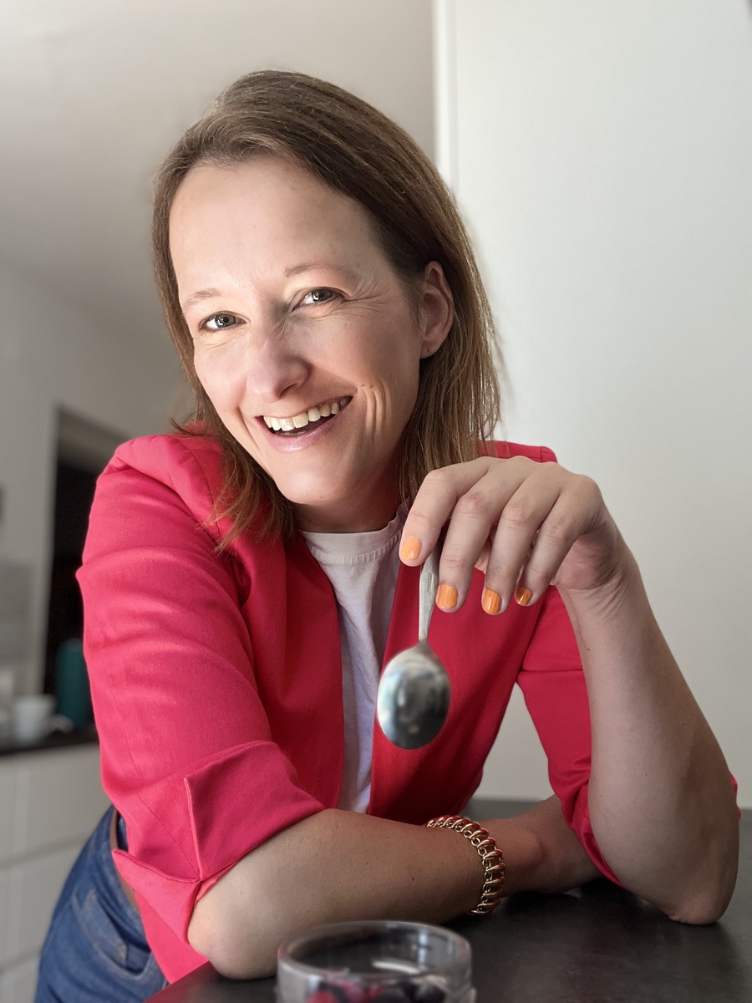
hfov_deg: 46.8
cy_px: 502
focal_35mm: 30
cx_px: 376
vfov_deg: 60.0
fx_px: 869
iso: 100
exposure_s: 1/91
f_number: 2.2
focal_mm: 2.71
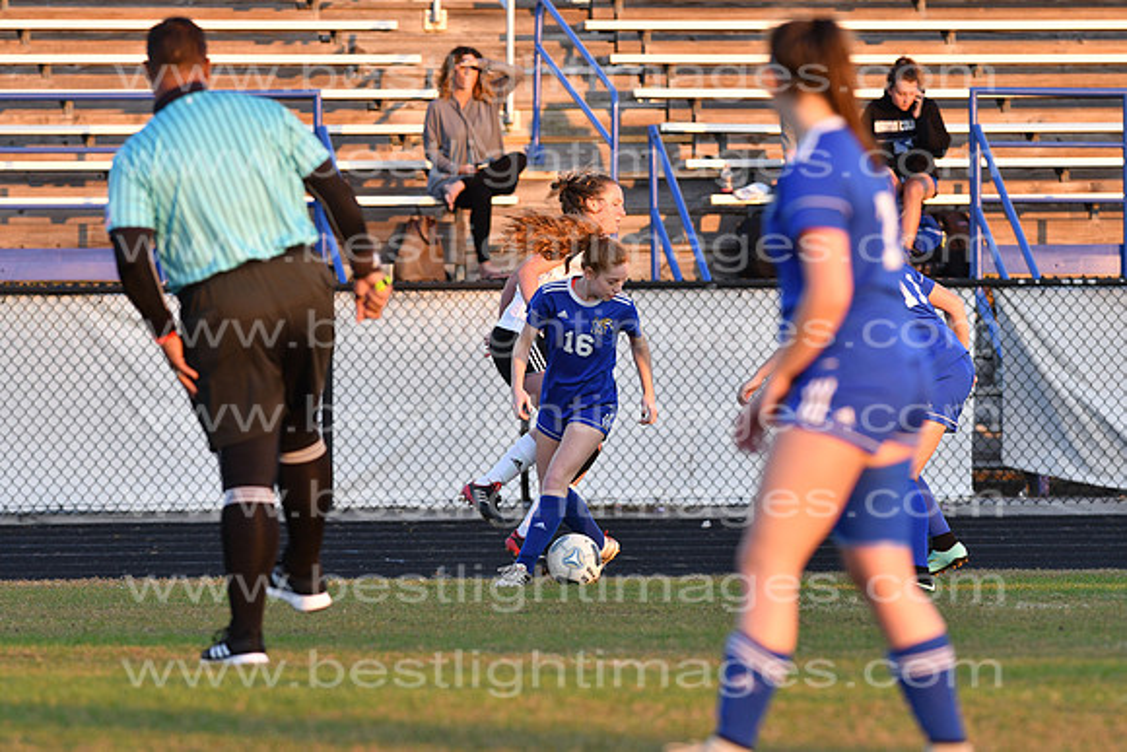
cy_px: 376
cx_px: 564
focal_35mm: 450
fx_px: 14090
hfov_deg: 4.6
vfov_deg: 3.1
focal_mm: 300
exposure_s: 1/500
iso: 640
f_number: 5.6
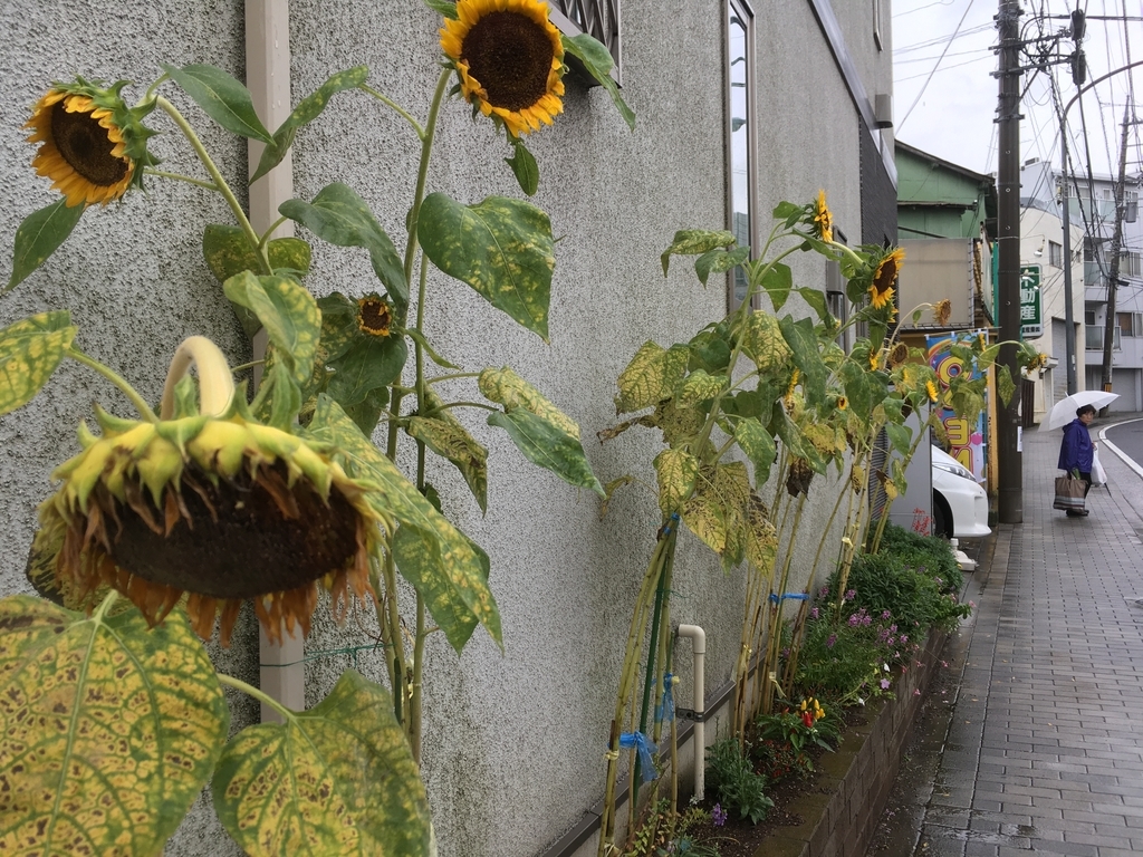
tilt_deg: -0.3
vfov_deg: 48.2
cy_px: 428
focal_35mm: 29
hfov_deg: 61.7
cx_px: 572
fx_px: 958
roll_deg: +1.0
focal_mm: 4.15
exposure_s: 1/160
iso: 25
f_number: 2.2
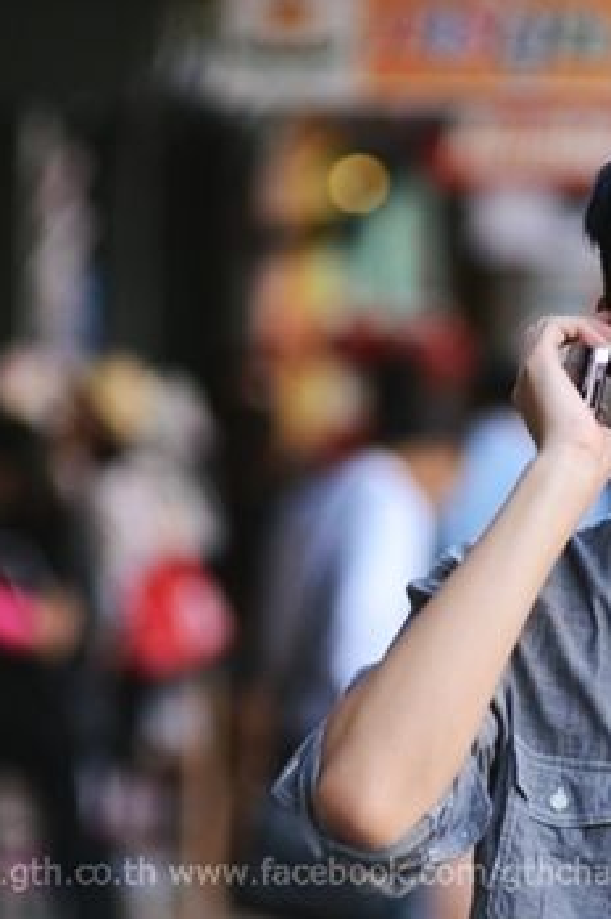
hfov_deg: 3.9
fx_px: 8998
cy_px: 460
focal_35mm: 353
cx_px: 477
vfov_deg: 5.8
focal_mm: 155
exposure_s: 1/2500
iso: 1600
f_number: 3.2
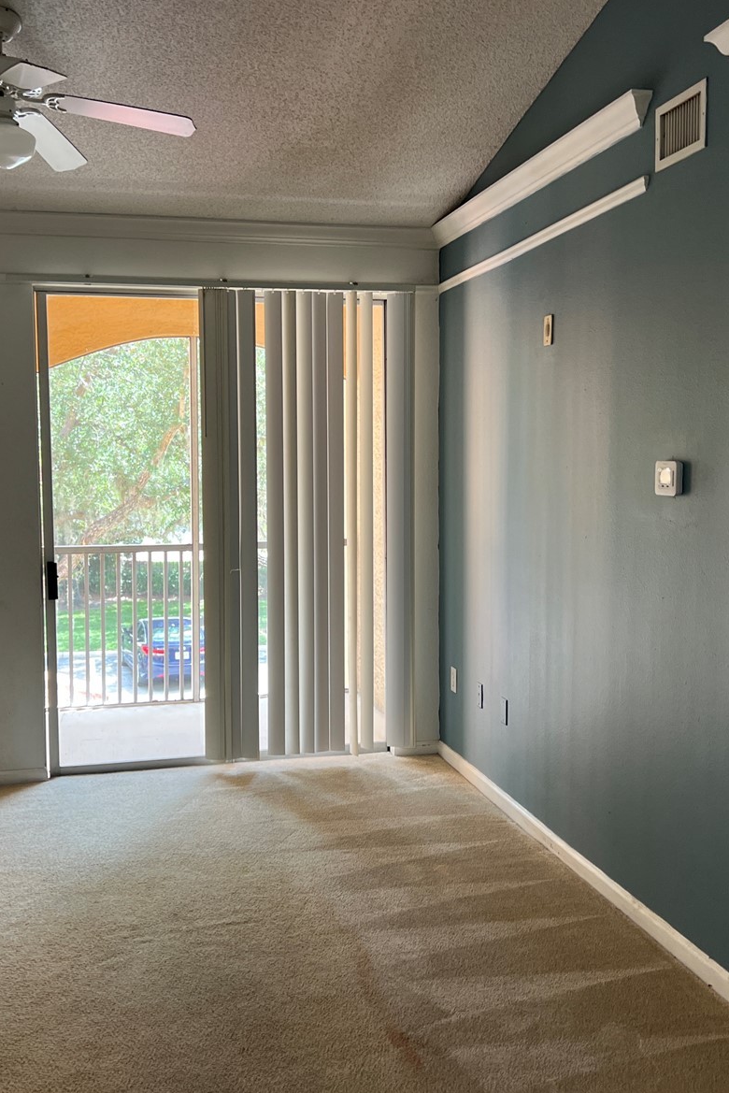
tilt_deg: -4.2
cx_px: 342
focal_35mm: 37
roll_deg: -0.4
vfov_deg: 51.9
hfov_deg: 35.9
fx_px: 1123
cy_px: 542
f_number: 1.5
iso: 100
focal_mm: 5.7
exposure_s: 1/120
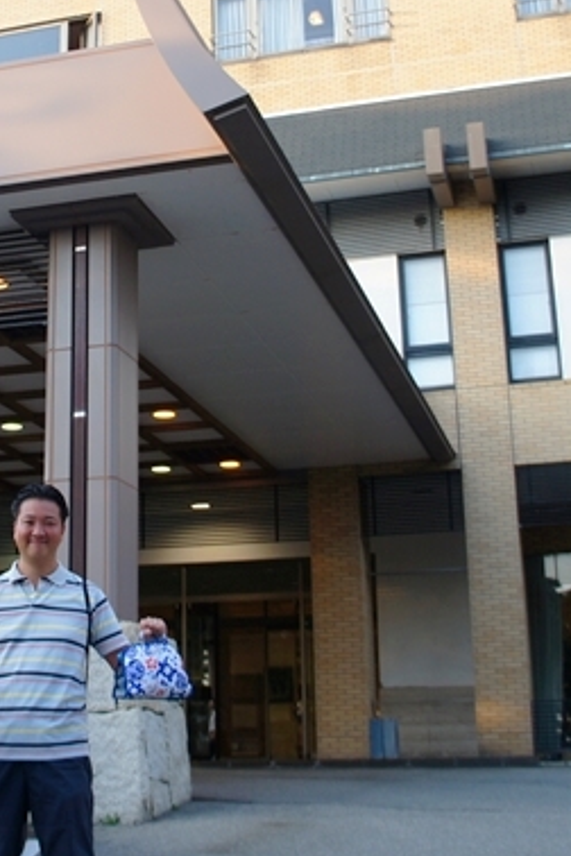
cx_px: 95
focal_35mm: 57
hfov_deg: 23.4
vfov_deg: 34.8
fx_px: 1356
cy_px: 302
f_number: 4
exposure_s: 1/160
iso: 250
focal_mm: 18
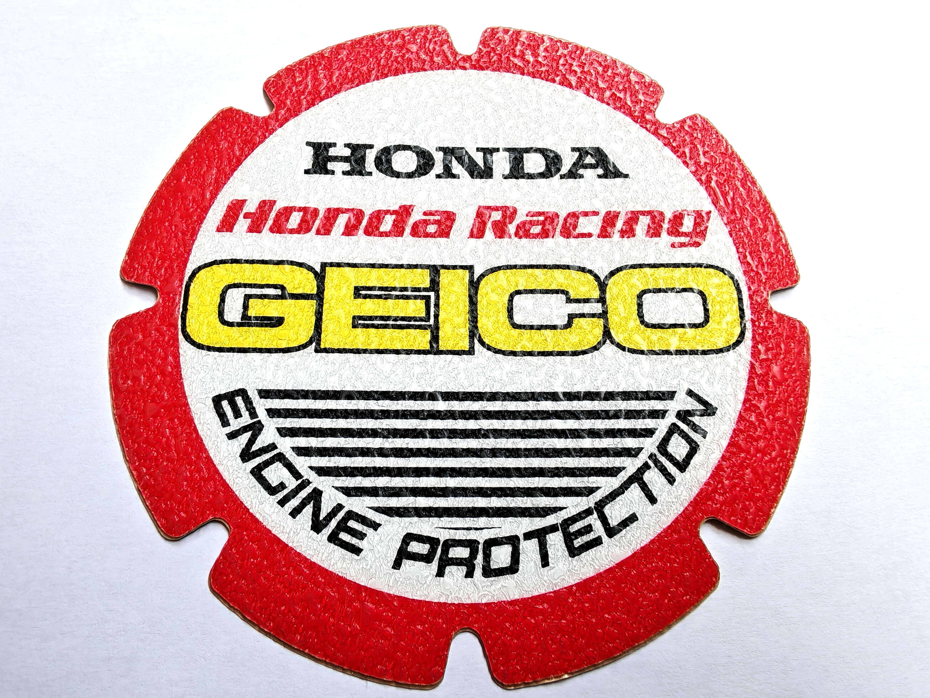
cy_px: 349
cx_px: 465
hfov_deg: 71.6
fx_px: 645
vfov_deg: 56.8
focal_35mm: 24
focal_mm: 1.96
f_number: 2.2
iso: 50
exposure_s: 1/250
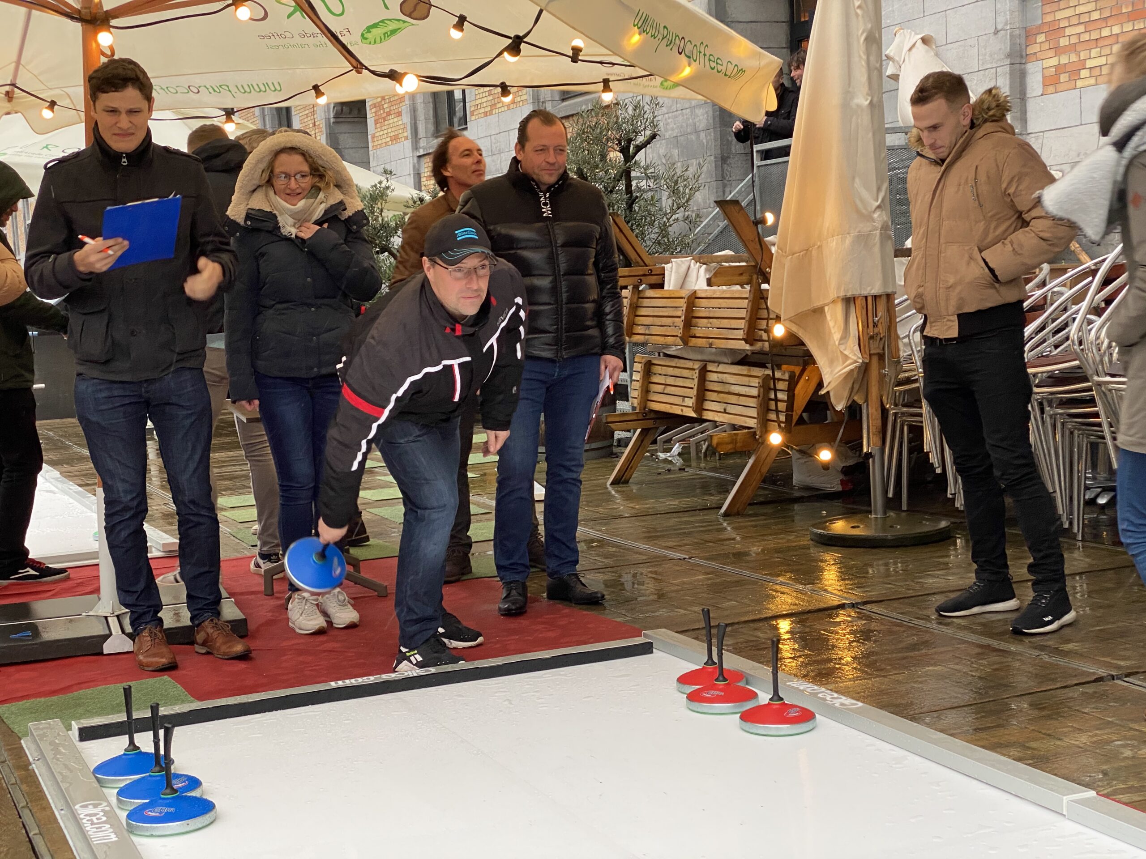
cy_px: 430
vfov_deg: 28.0
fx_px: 1722
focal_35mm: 52
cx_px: 573
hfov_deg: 36.8
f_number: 2
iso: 100
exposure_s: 1/100
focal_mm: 6
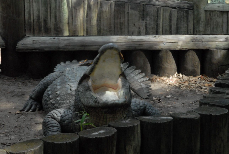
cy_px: 77
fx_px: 717
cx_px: 114
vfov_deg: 12.2
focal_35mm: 112
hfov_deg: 18.2
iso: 1100
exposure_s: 1/50
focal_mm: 75
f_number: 25
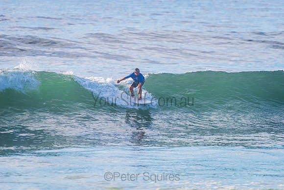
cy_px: 95
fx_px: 3945
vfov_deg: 2.8
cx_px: 142
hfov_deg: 4.1
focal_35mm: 500
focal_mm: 500
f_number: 5.6
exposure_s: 1/2000
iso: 280
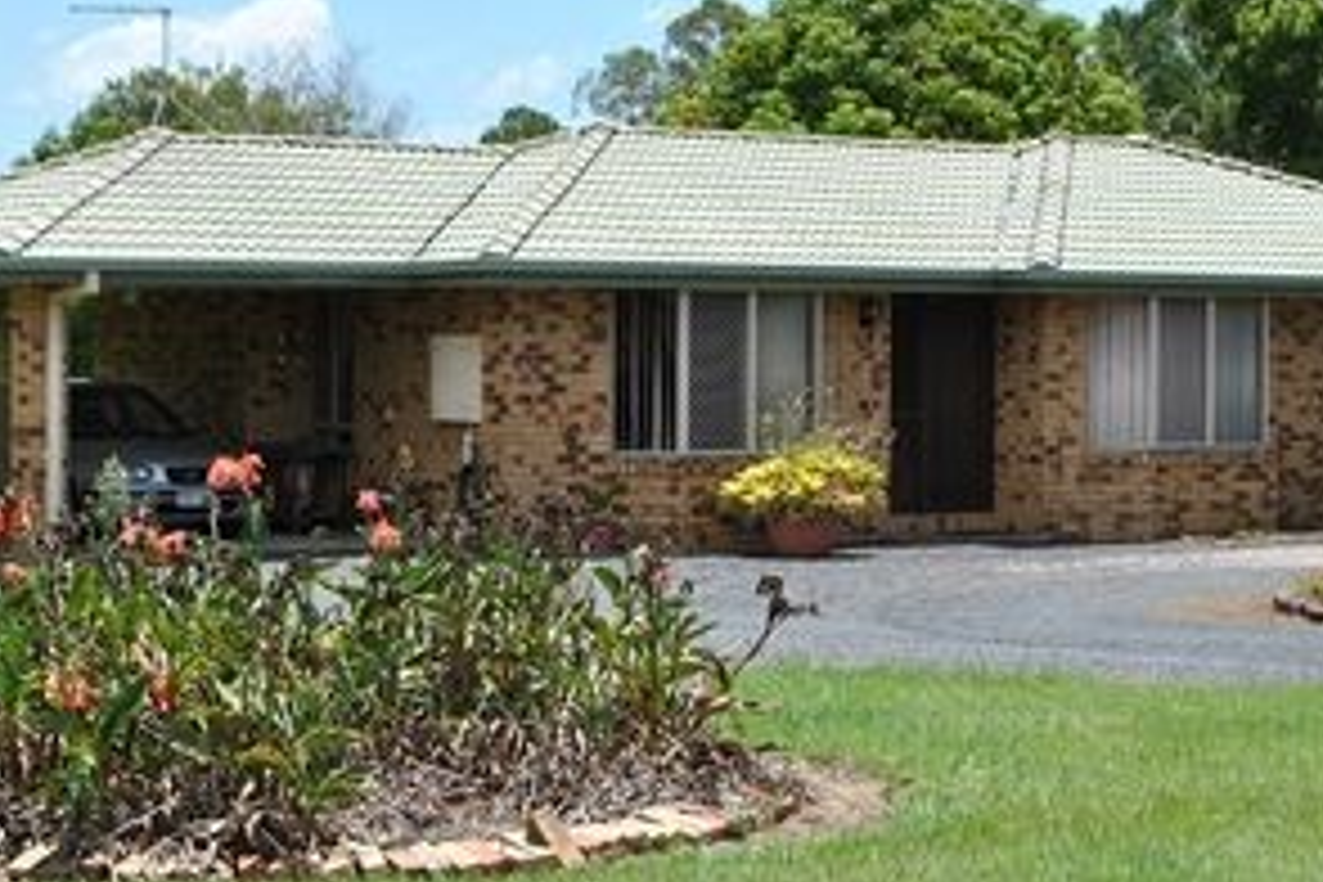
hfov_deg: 22.4
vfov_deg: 15.0
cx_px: 616
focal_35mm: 91
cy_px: 407
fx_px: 3344
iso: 100
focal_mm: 38
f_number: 8
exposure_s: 1/250
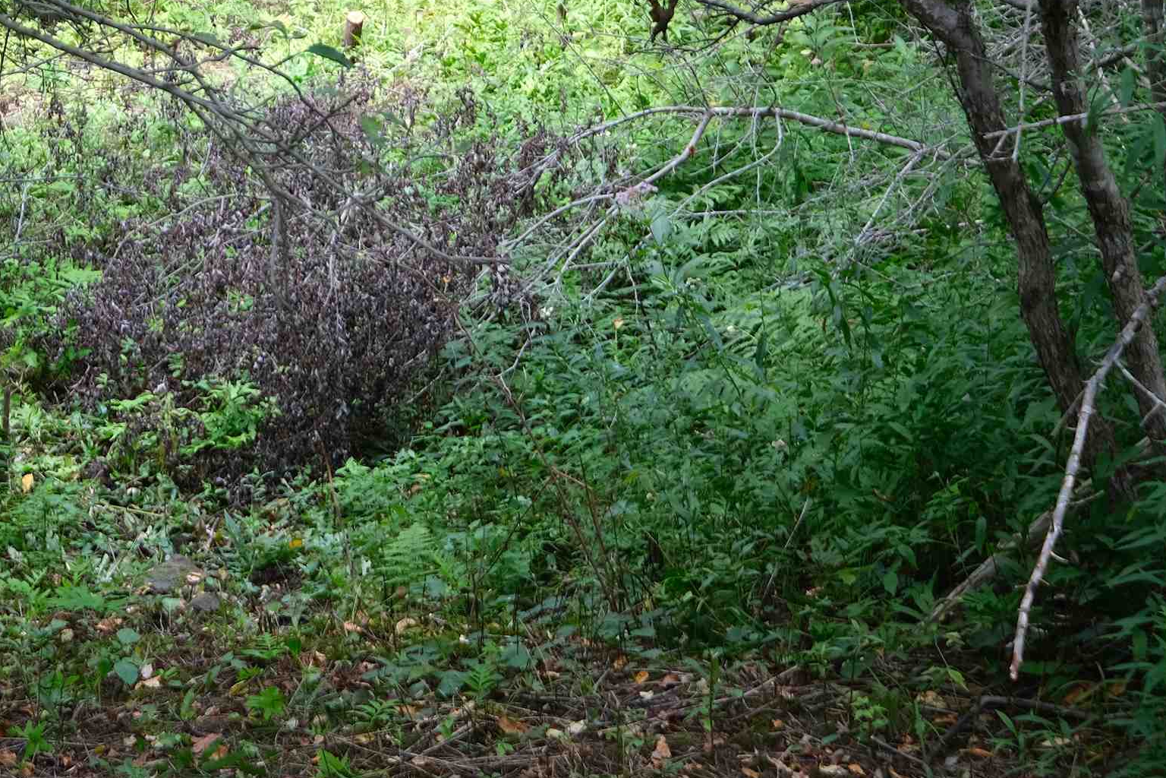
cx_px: 228
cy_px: 100
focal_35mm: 72
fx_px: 2332
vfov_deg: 18.7
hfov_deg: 27.5
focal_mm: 24
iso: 160
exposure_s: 1/45
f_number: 5
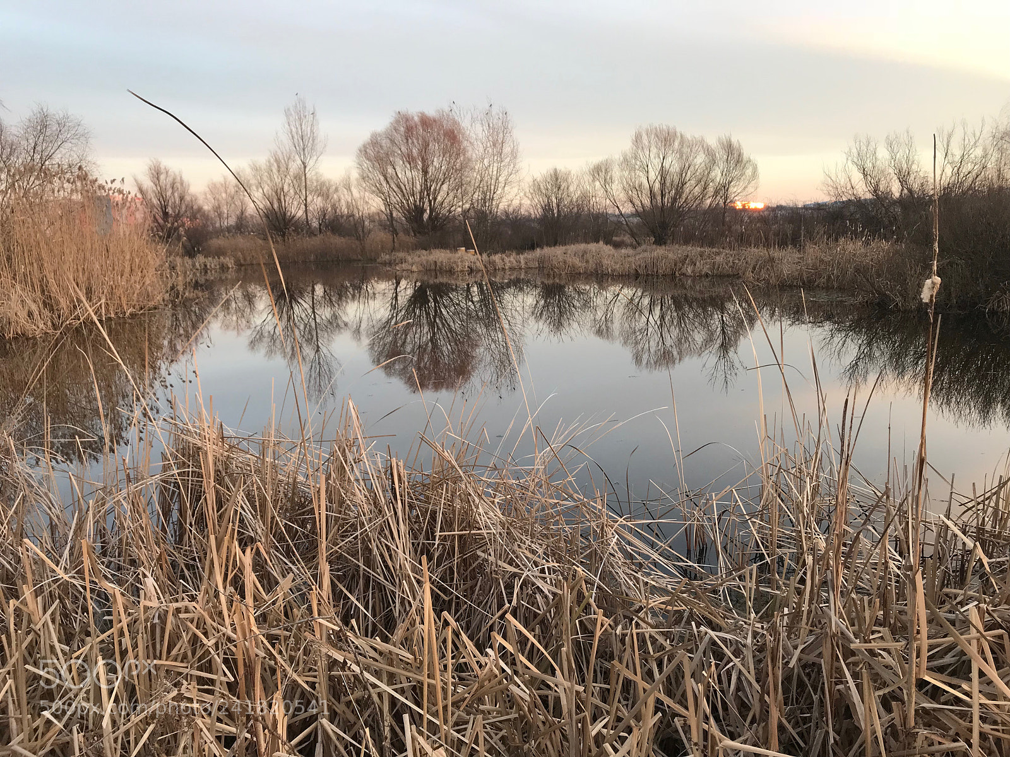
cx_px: 505
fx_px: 817
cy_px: 378
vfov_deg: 49.7
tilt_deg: -10.1
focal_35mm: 28
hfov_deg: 63.4
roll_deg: +0.8
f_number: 1.8
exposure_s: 1/100
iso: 25
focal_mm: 3.99
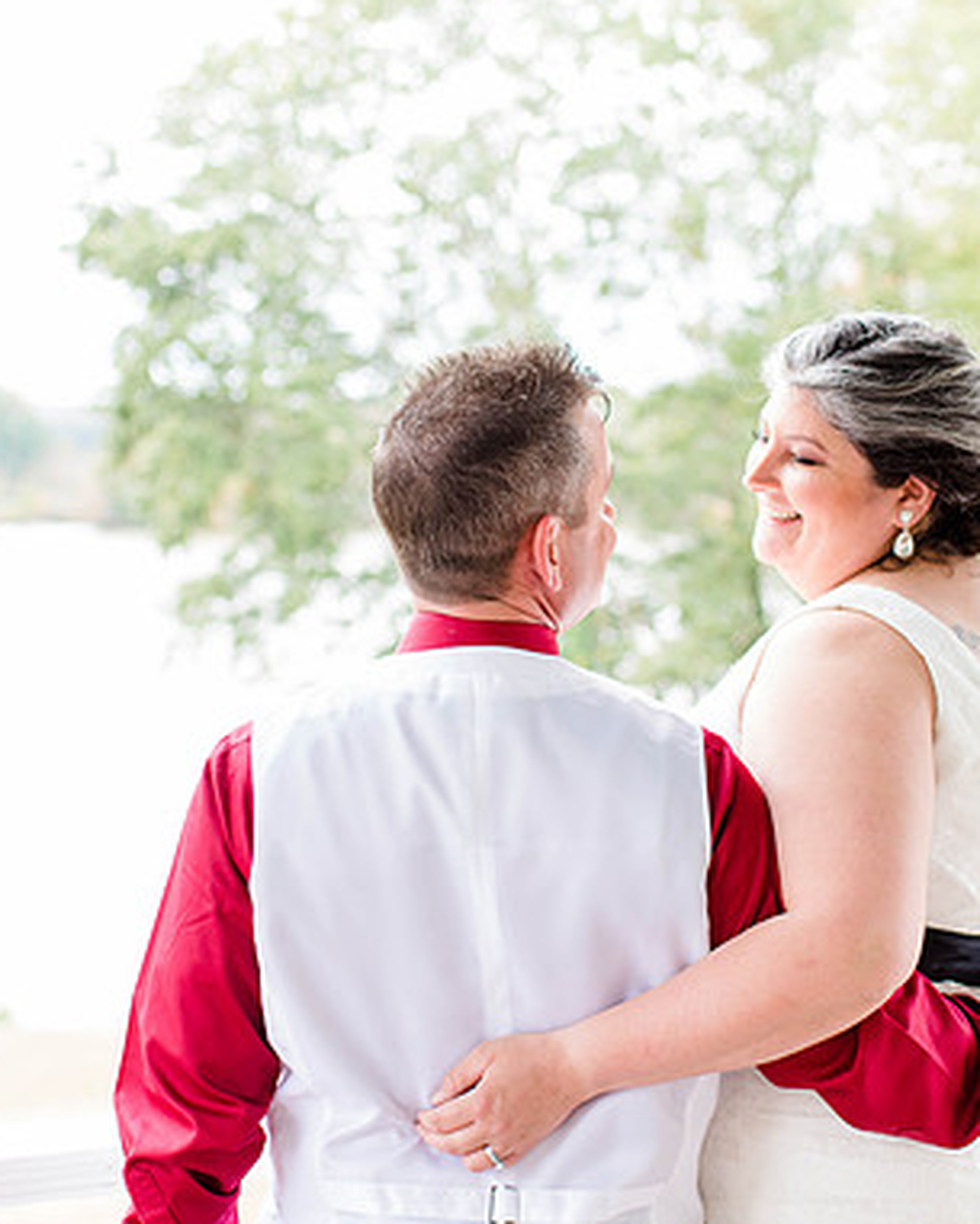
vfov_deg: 25.4
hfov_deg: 20.4
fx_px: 2718
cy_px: 609
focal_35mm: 75
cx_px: 476
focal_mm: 35
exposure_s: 1/200
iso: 320
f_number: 2.2
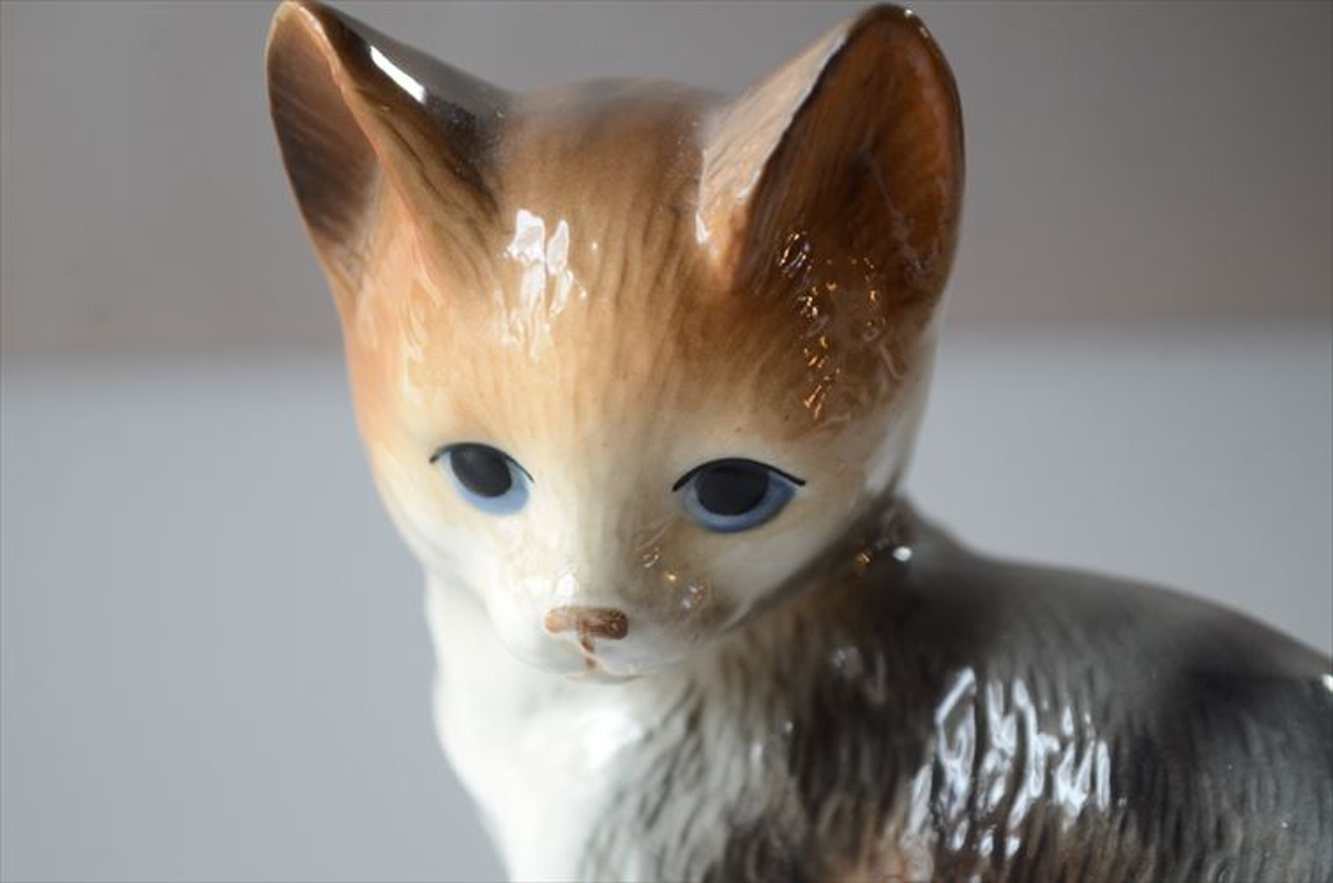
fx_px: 3048
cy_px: 442
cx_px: 666
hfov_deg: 24.7
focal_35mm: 82
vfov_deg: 16.5
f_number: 5.6
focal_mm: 55
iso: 640
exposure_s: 1/20
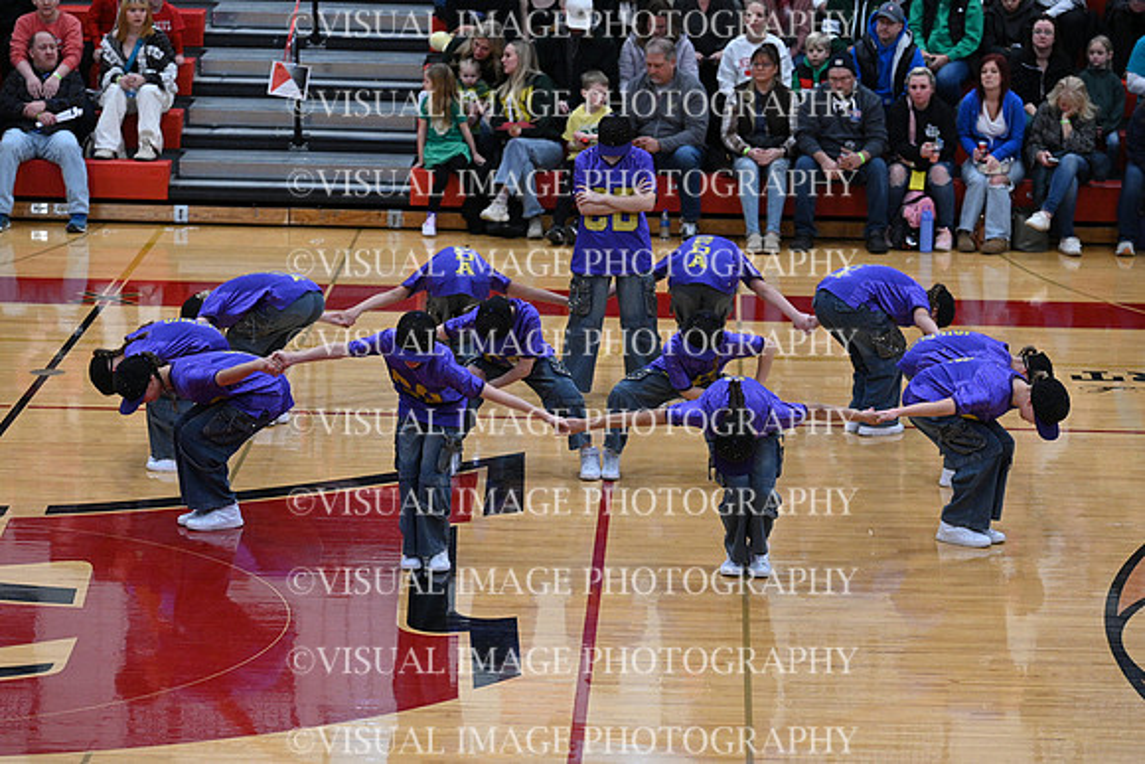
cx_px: 572
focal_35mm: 135
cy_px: 382
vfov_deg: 10.2
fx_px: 4295
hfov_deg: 15.2
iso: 4000
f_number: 4
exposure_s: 1/400
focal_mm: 135
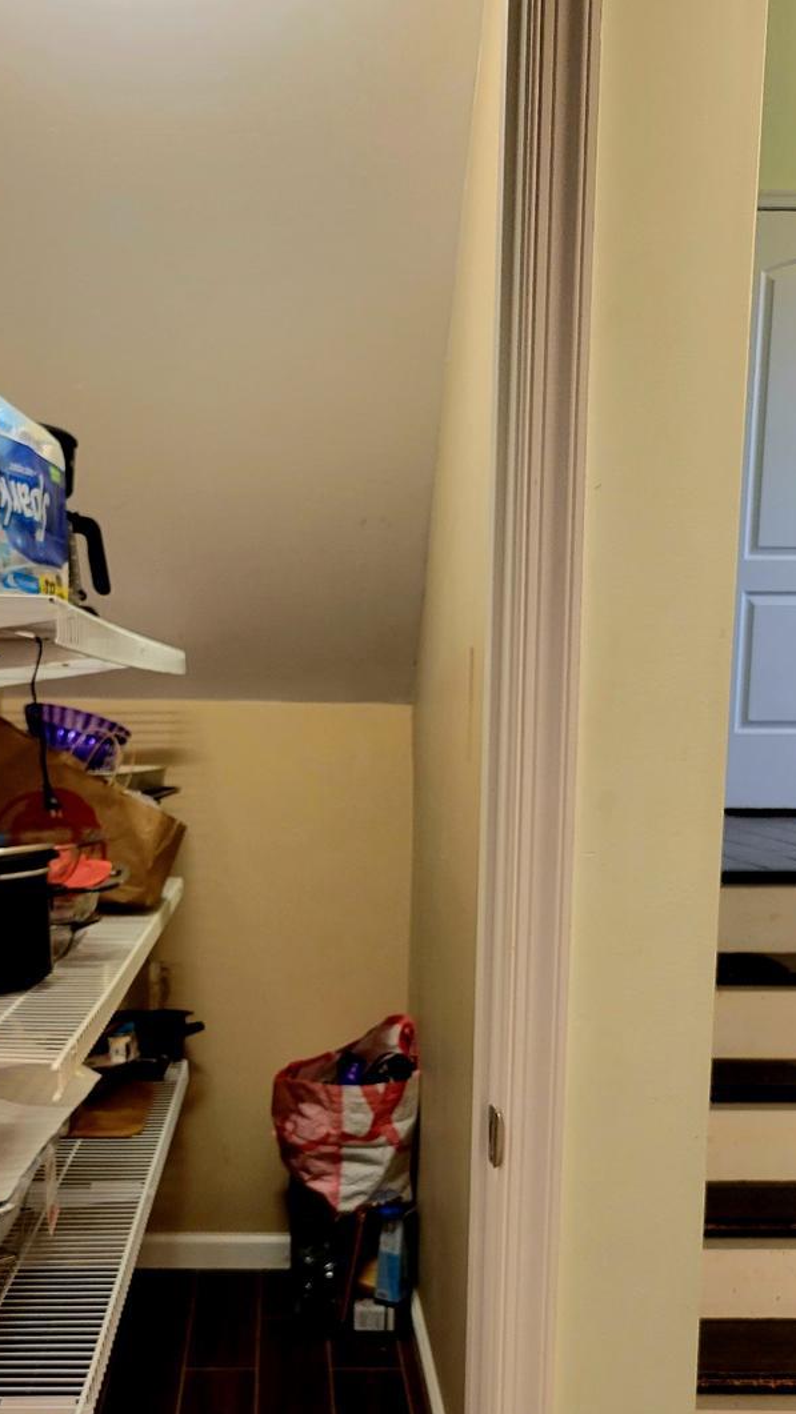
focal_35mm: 41
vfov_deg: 48.5
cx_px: 323
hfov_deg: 29.0
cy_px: 957
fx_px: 1538
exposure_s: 1/40
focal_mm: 5.4
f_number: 1.8
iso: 250
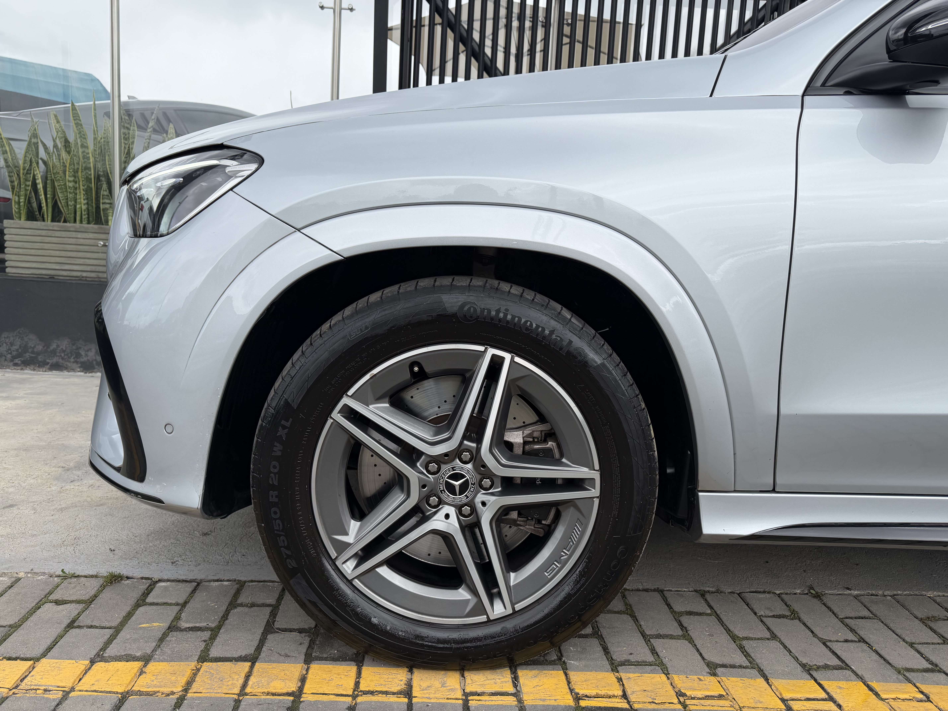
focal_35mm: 24
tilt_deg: -8.5
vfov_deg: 56.8
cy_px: 356
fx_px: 657
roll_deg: -3.4
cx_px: 474
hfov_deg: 71.6
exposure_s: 1/2232
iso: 80
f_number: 1.78
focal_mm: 6.76
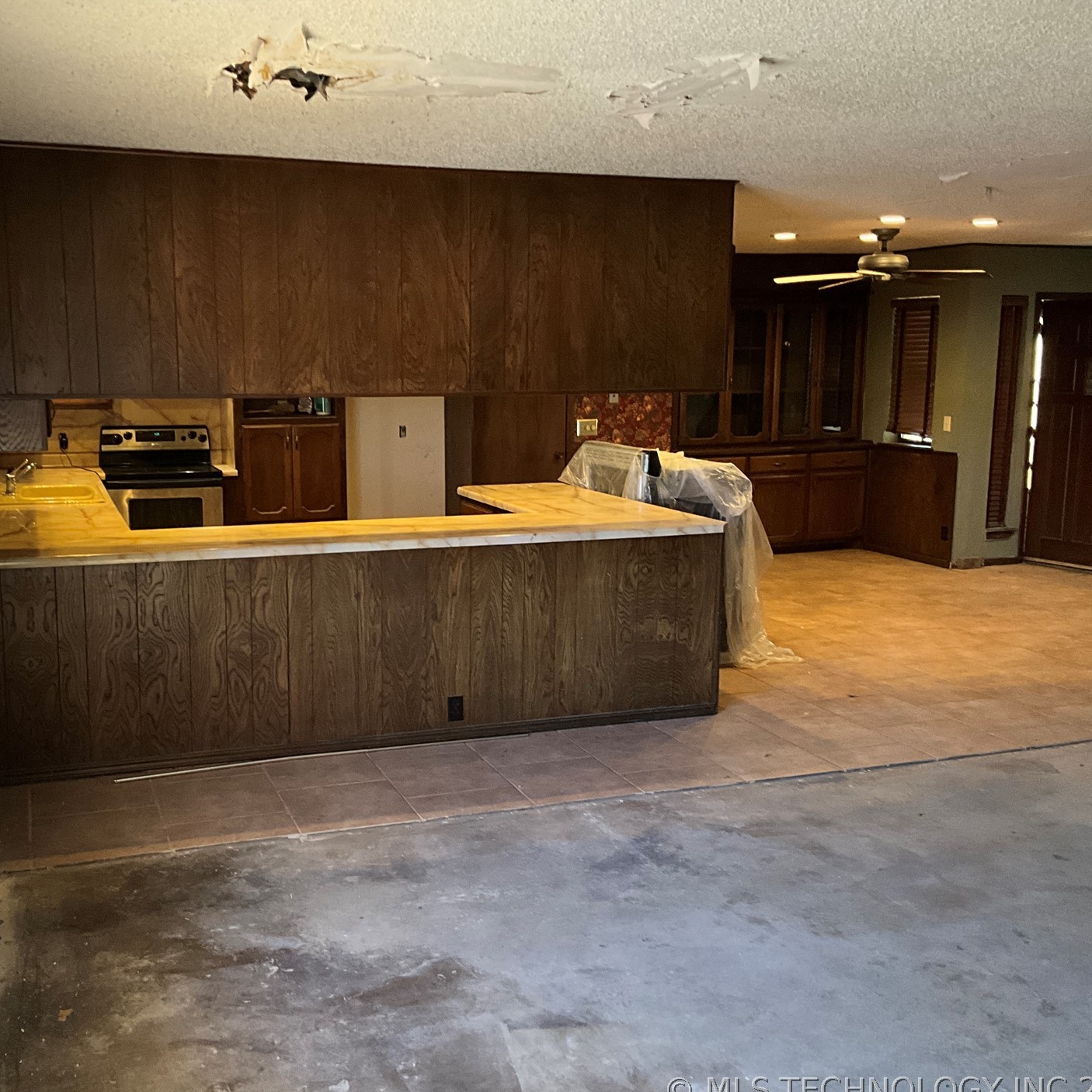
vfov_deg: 47.2
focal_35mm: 35
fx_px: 1249
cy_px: 556
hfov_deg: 46.9
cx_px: 421
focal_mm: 3
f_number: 1.8
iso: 64
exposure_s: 1/61
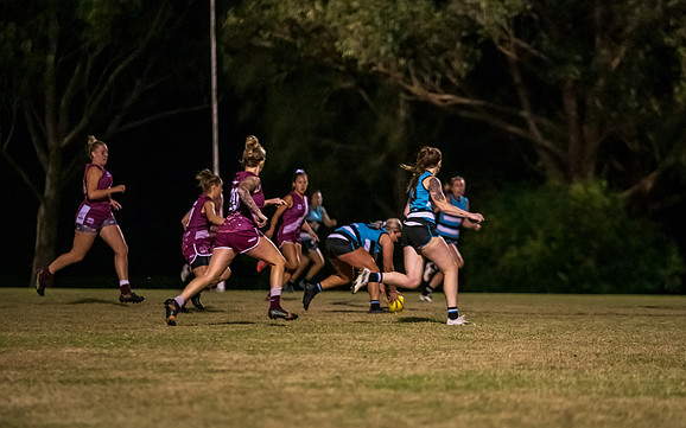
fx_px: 5084
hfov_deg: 7.7
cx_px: 399
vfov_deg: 4.8
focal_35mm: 272
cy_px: 239
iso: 6400
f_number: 2.8
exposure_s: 1/800
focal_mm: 200
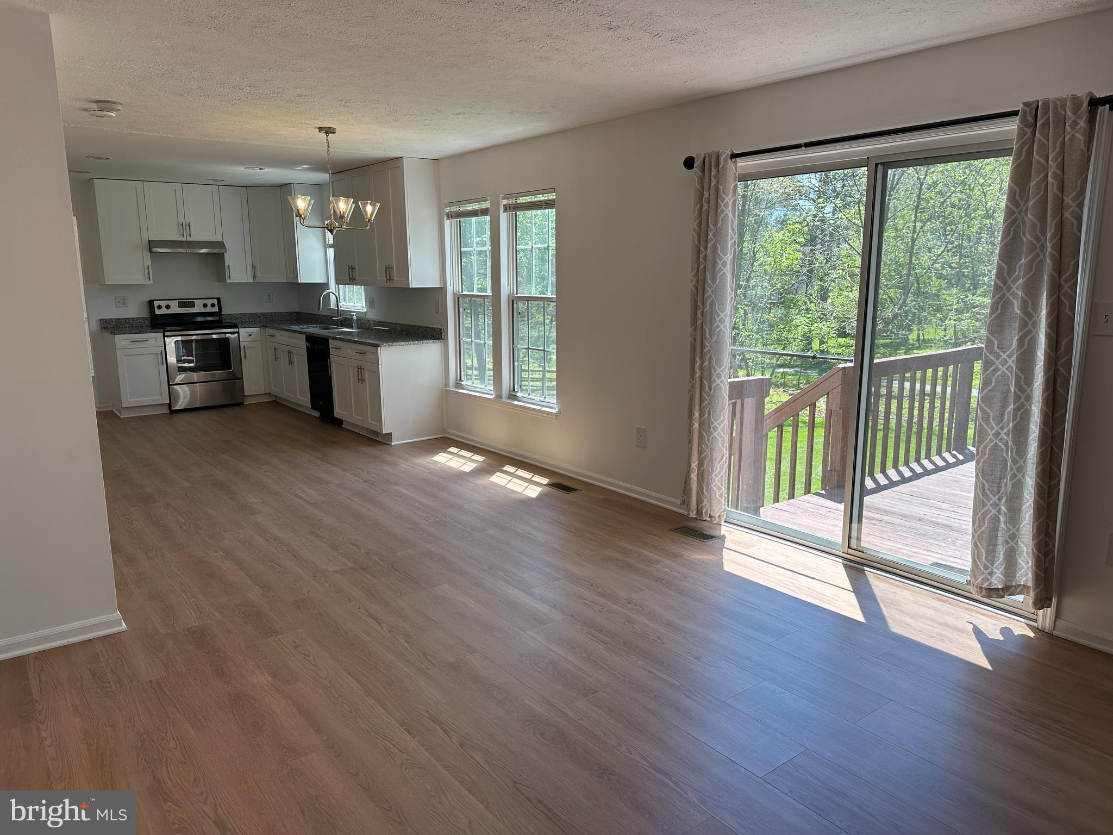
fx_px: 772
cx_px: 556
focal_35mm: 24
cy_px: 418
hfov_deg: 71.6
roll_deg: +0.5
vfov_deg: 56.8
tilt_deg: -11.0
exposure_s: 1/508
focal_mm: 6.86
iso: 80
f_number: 1.78
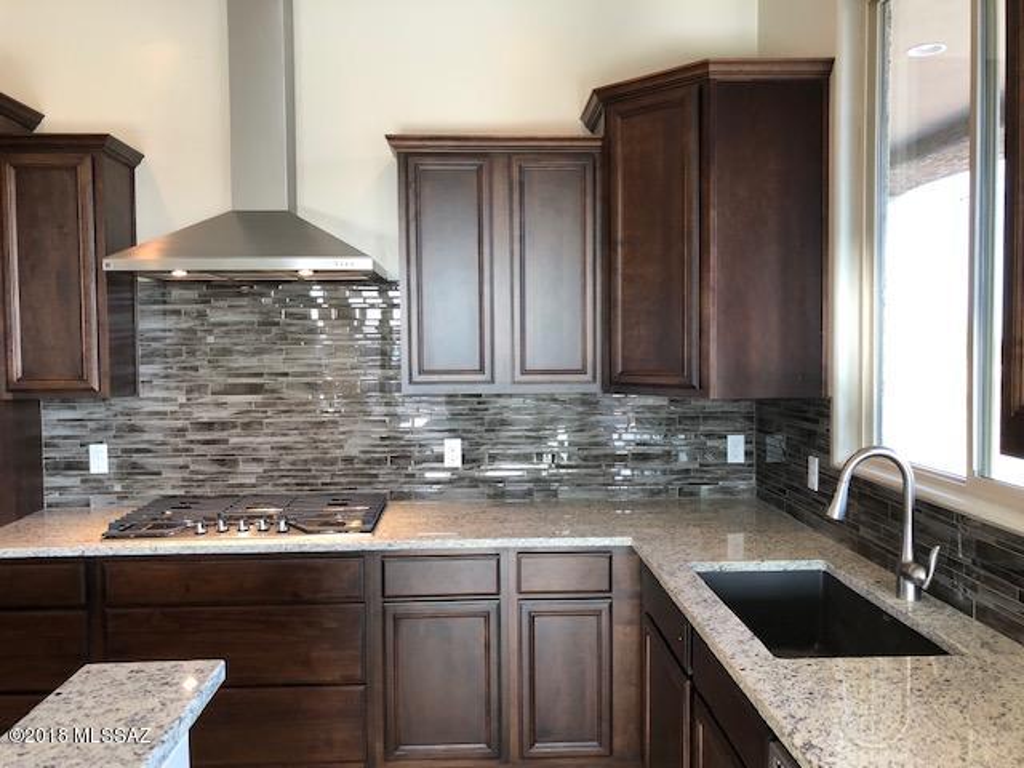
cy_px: 384
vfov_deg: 49.7
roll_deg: +0.4
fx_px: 828
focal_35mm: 28
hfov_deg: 63.4
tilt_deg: -3.6
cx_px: 512
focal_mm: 3.99
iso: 32
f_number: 1.8
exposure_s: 1/30
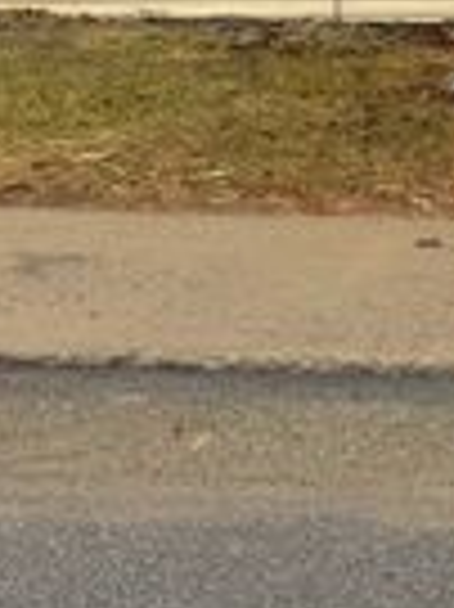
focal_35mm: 119
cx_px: 710
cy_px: -65
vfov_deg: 16.1
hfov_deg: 11.8
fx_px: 2084
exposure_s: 1/412
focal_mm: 6.76
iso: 80
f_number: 1.78
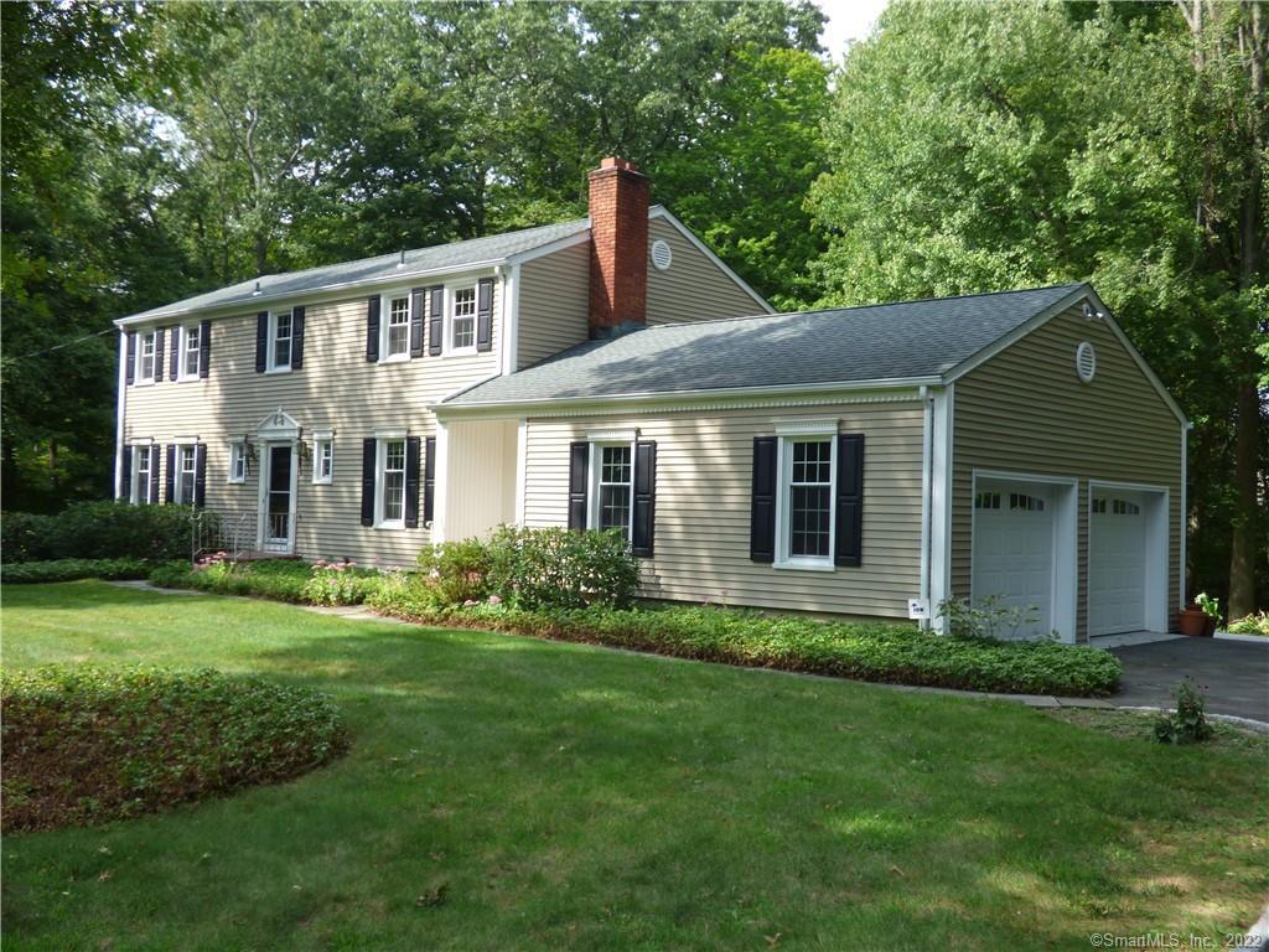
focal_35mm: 36
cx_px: 634
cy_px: 476
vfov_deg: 39.7
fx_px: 1320
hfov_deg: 51.4
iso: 100
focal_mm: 6.18
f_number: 3.4
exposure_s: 1/320
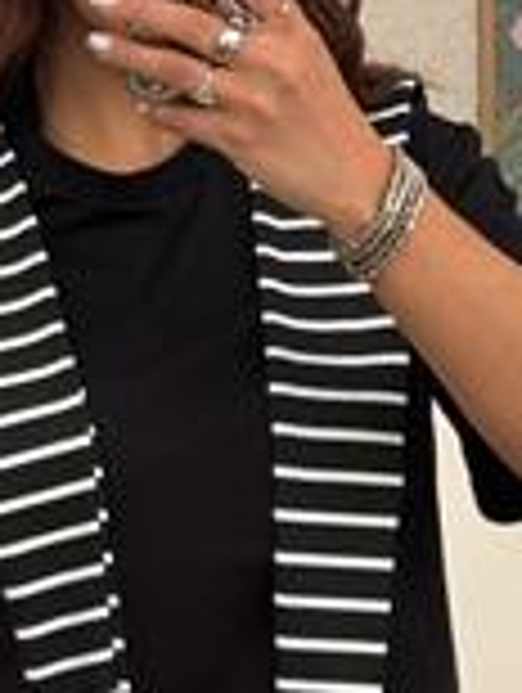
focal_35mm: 166
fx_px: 3328
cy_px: 605
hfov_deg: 8.9
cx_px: 90
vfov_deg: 11.8
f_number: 1.78
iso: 100
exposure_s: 1/114
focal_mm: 6.76
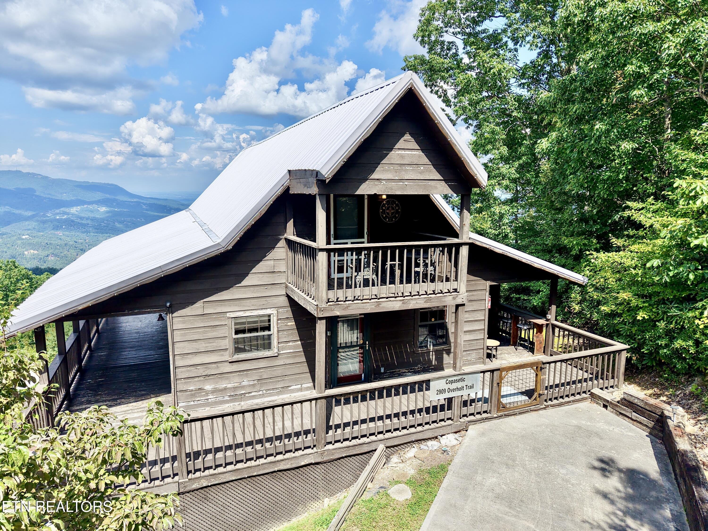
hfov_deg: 71.6
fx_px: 491
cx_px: 354
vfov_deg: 56.8
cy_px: 266
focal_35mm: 24
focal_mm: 8.67
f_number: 1.8
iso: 260
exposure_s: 1/5000
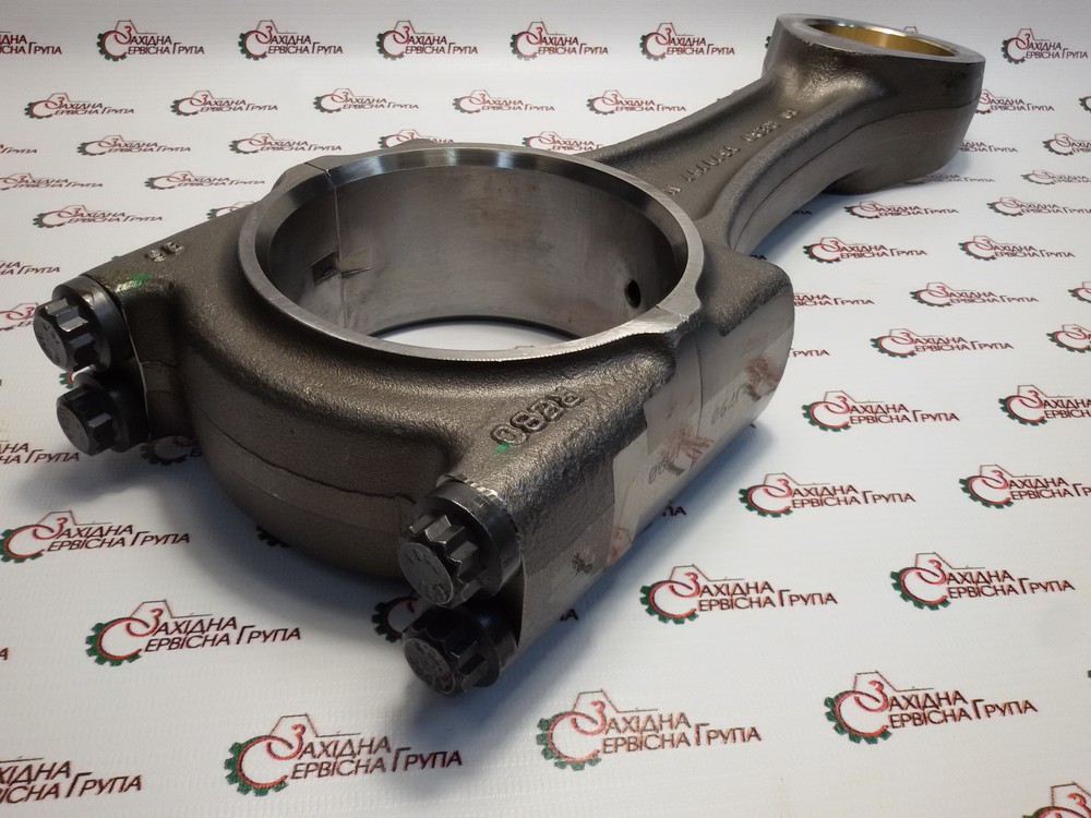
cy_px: 409
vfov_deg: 45.4
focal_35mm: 31
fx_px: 977
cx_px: 546
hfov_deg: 58.4
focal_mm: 2.93
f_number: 2.4
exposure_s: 1/50
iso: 50
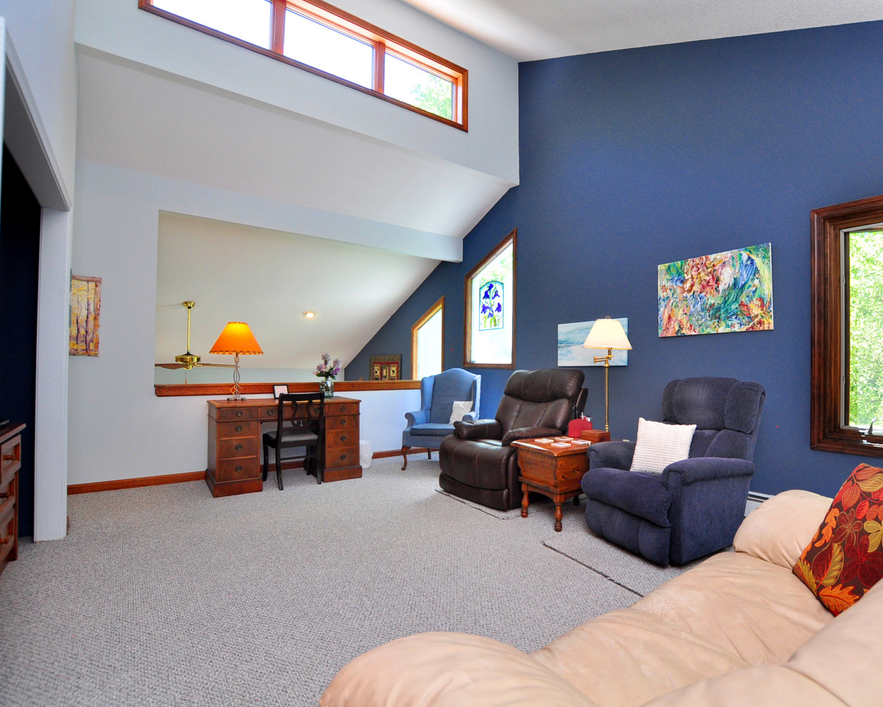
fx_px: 444
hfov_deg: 89.0
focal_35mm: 17
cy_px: 354
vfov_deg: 77.0
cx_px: 509
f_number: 5
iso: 640
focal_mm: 10
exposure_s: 1/100
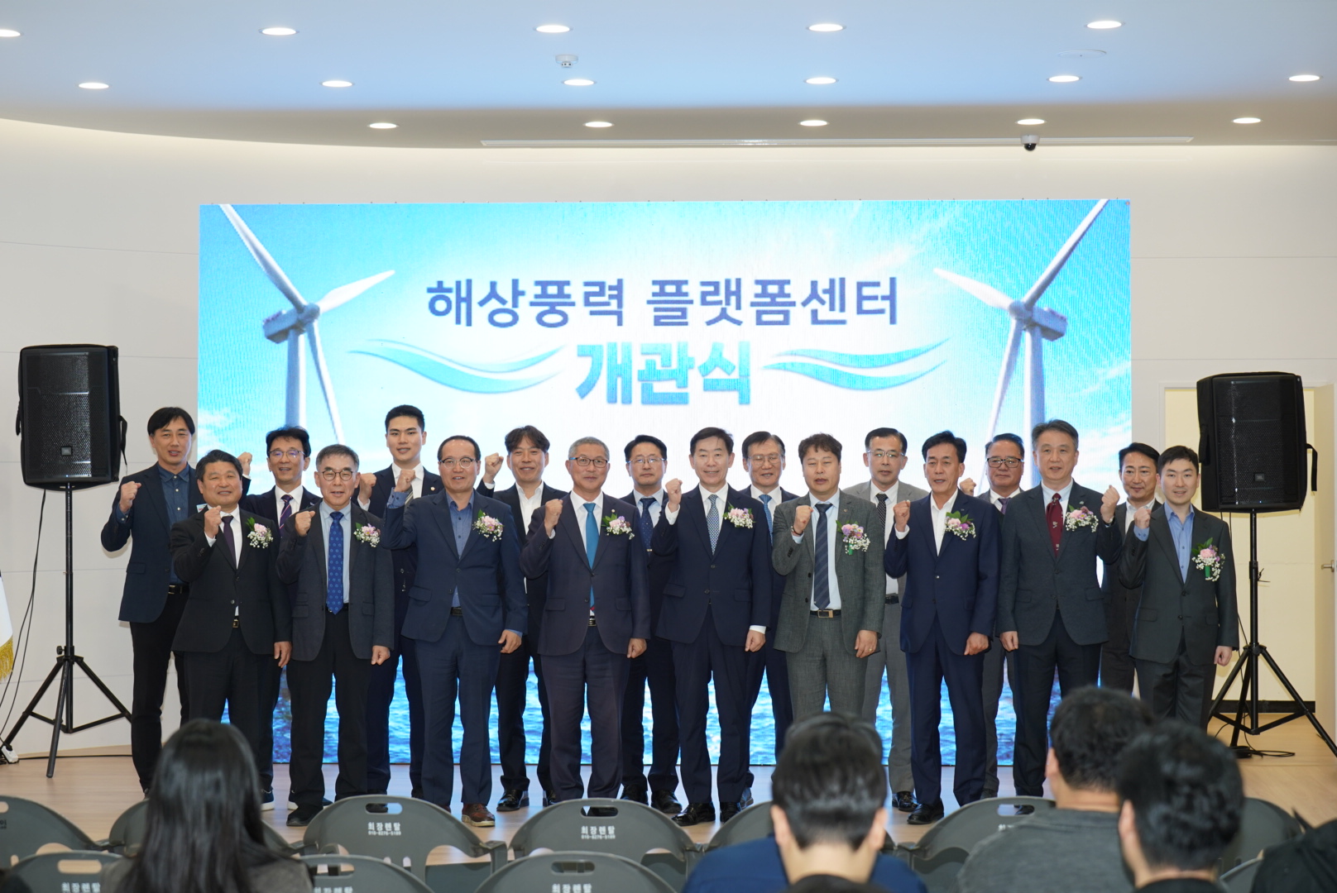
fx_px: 2602
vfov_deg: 19.5
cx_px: 668
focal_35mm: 70
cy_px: 446
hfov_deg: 28.8
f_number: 4
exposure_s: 1/160
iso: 640
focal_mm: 70
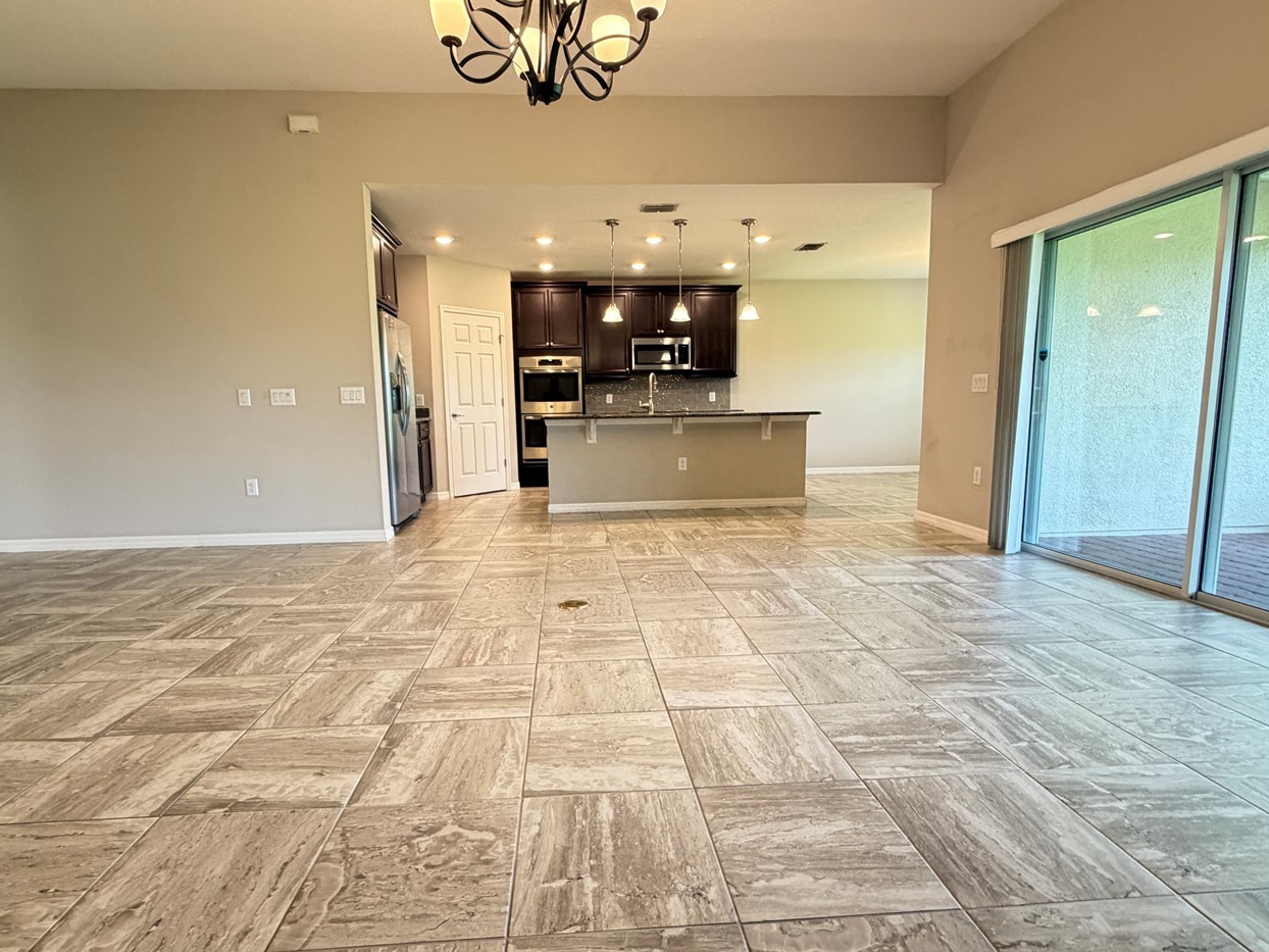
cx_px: 606
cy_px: 495
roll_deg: +0.5
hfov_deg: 87.7
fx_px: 660
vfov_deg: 71.6
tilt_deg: -8.3
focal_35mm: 18
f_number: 2.2
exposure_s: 1/60
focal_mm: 2.22
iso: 320
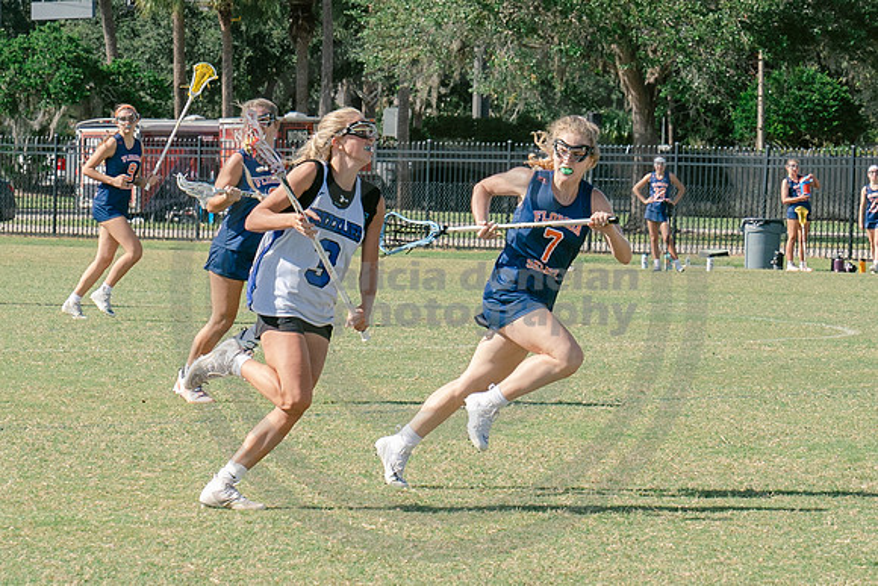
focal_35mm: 222
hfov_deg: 9.3
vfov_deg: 6.2
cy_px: 335
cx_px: 562
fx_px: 5414
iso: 250
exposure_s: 1/1000
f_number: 5.6
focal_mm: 70
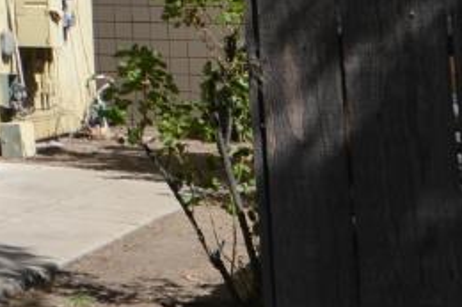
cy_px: -206
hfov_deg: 14.8
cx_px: -551
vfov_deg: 12.3
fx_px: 1334
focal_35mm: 104
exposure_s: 1/250
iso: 100
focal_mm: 12
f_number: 8
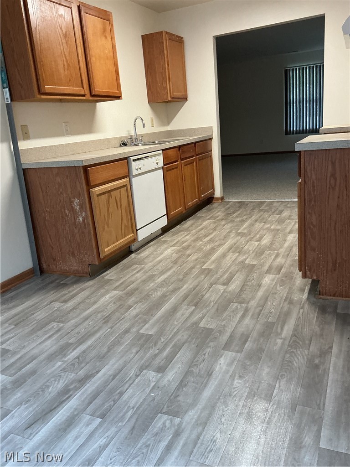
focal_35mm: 29
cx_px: 175
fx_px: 391
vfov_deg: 61.7
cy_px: 234
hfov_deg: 48.2
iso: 160
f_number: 1.8
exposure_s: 1/60
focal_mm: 3
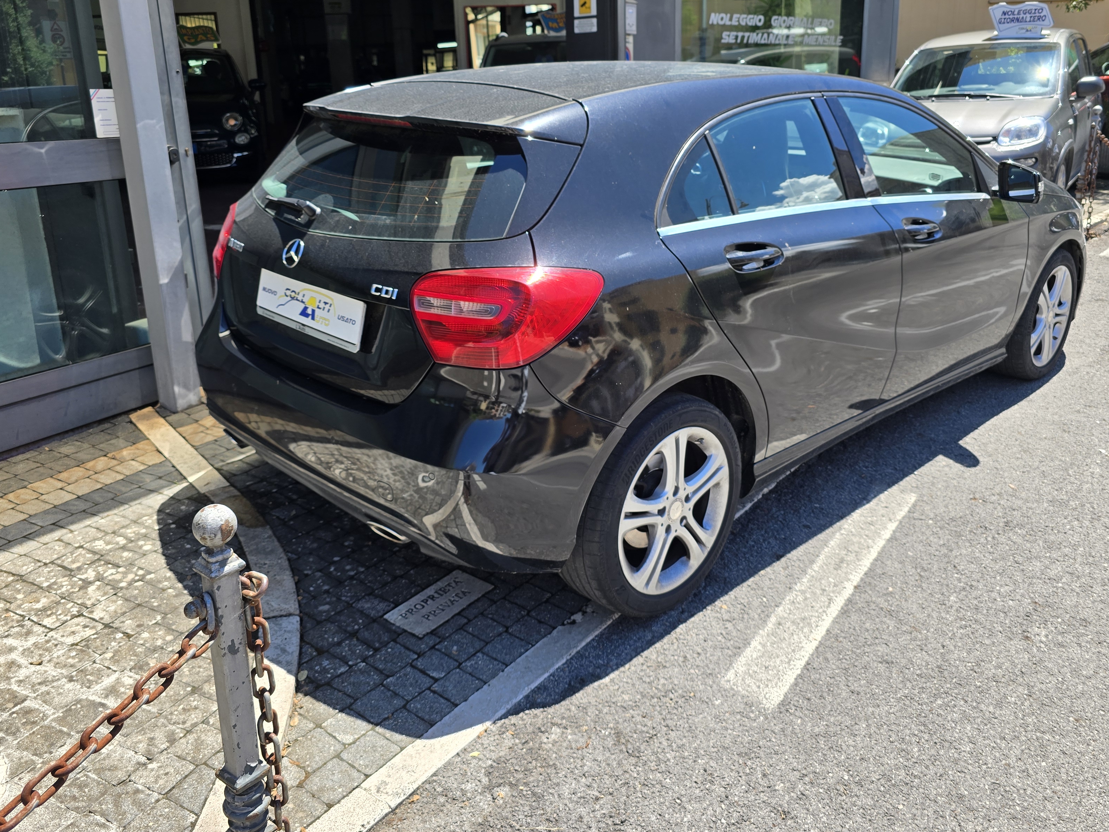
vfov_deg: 48.0
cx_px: 572
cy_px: 343
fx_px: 929
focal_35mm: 29
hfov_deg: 61.6
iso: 12
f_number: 1.7
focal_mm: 6.3
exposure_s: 1/333
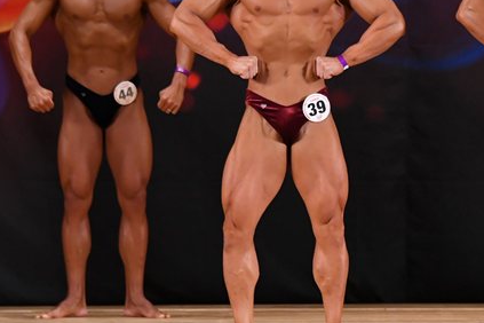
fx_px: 5539
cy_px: 127
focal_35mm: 412
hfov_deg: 5.0
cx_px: 425
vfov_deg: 3.3
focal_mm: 150
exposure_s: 1/400
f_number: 5.6
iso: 3200
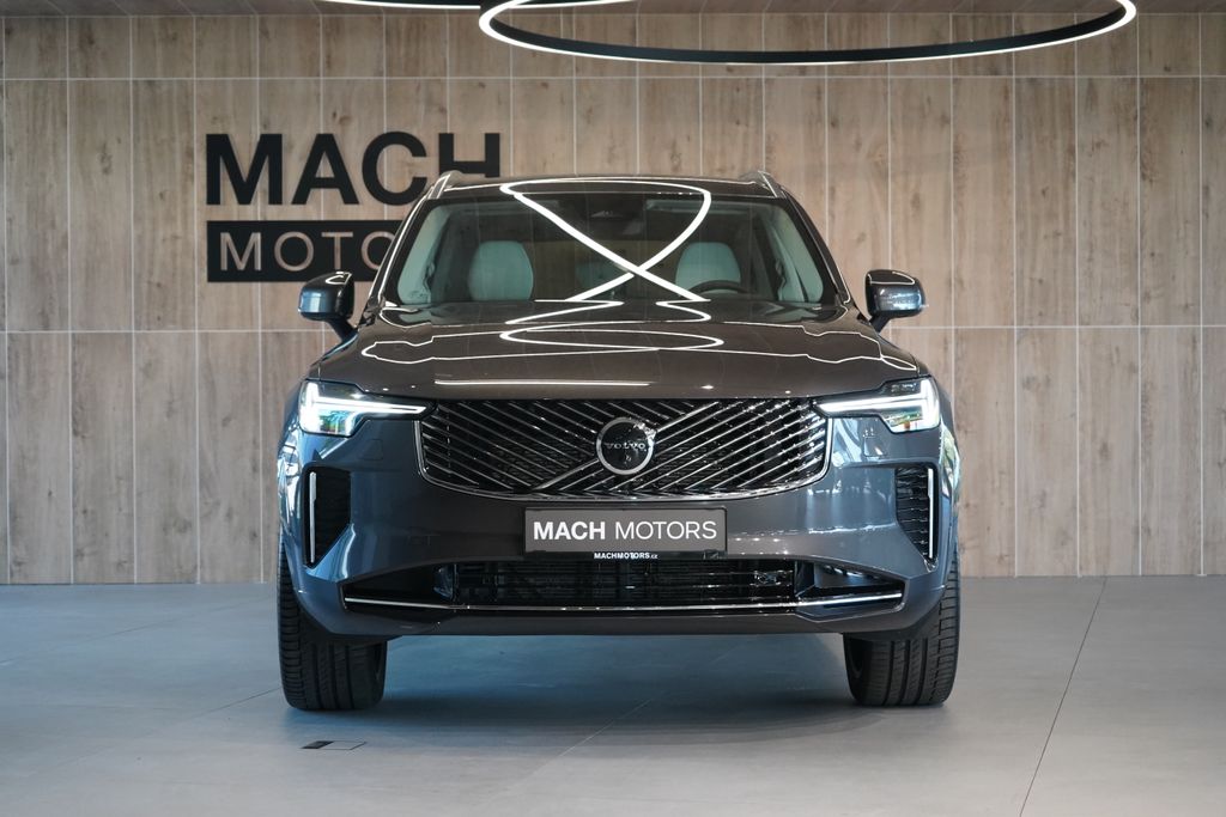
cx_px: 613
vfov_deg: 20.0
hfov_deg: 29.7
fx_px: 2316
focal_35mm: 68
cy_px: 408
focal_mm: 68
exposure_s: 1/160
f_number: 5.6
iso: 5000
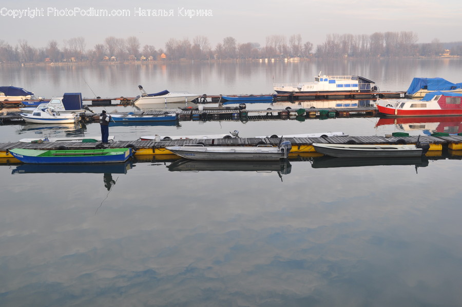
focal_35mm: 36
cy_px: 154
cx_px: 231
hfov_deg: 53.2
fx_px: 461
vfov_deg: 36.8
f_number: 8
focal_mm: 24
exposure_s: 1/125
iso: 200
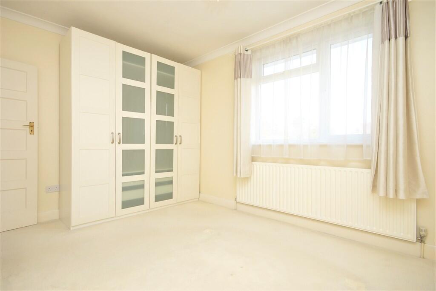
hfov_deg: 90.0
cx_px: 218
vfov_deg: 67.4
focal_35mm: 18
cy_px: 146
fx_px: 218
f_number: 9
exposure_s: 1/60
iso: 500
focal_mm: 12
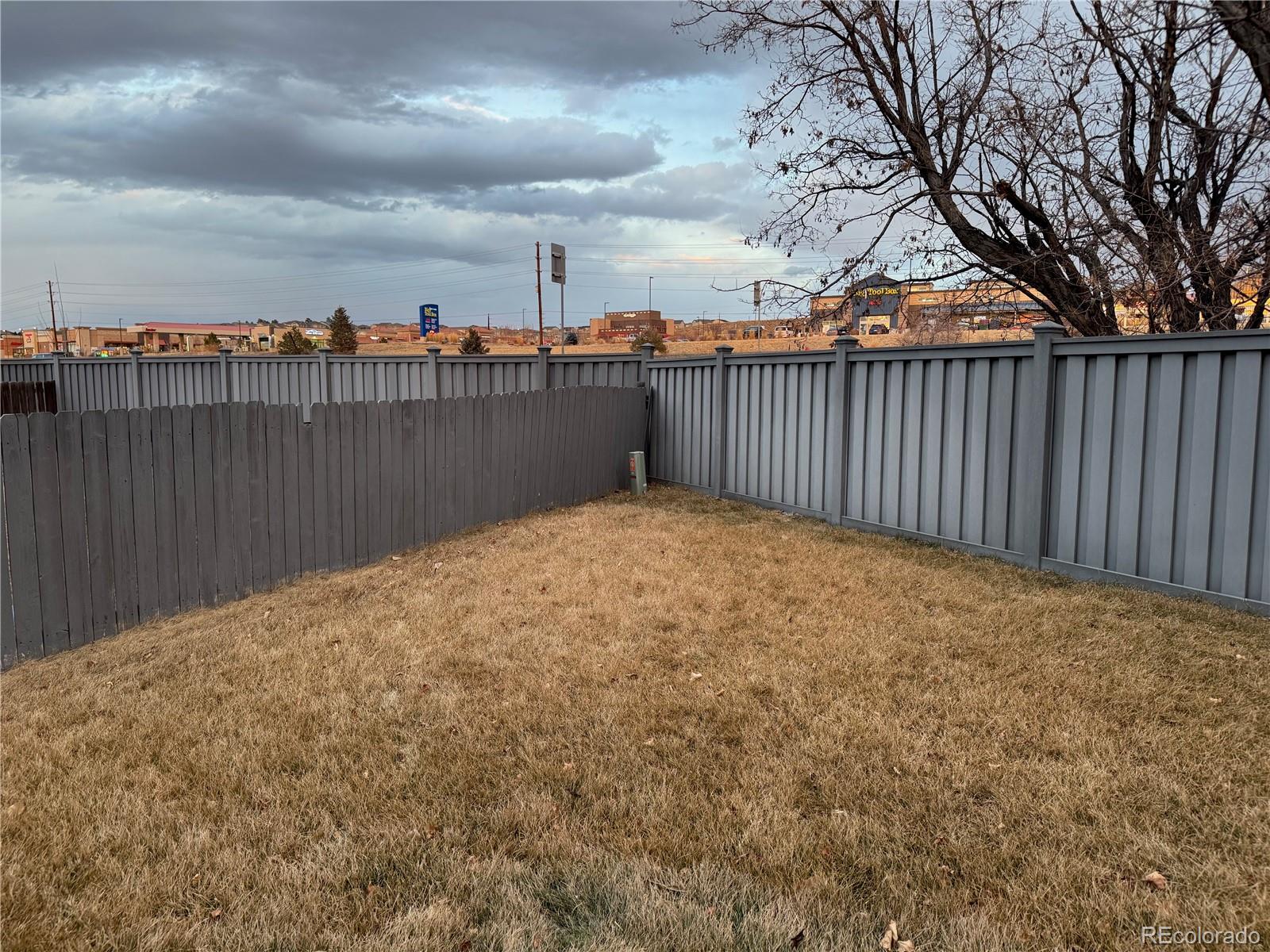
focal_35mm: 24
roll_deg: +0.2
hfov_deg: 71.6
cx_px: 635
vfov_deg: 56.8
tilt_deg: -6.3
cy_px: 476
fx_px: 881
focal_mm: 6.76
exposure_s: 1/121
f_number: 1.78
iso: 160
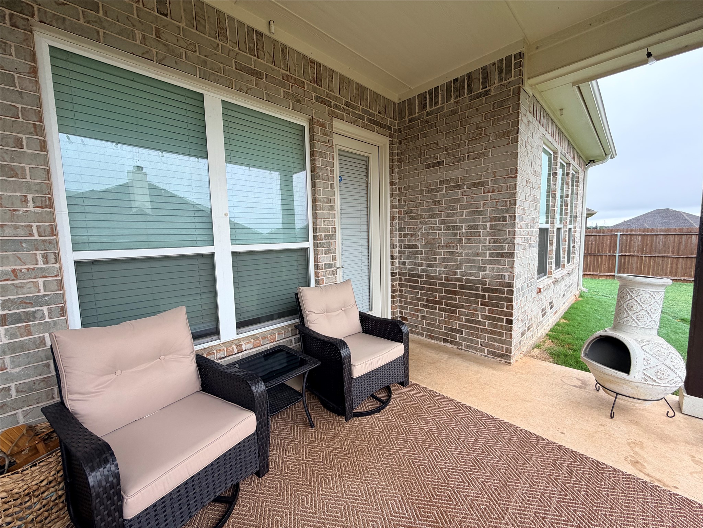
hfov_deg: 102.1
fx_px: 284
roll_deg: +1.4
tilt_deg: -5.2
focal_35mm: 14
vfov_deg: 85.7
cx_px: 352
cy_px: 264
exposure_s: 1/121
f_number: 2.2
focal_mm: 2.22
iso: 50
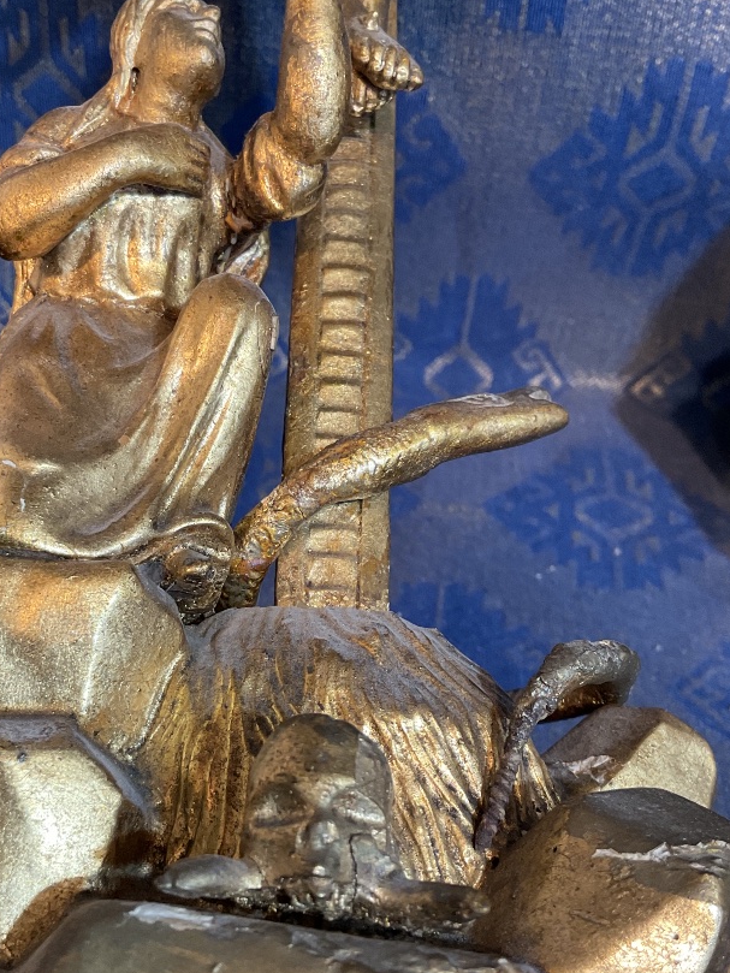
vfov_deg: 43.7
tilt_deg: -34.5
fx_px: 1209
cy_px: 575
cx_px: 297
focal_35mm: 43
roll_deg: -0.4
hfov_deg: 33.5
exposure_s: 1/50
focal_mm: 3
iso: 125
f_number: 1.8
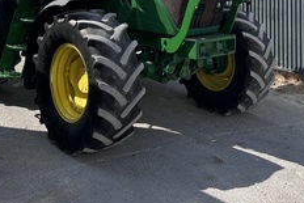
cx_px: 178
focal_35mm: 59
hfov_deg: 33.8
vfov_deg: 21.3
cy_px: -43
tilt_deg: +0.4
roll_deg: -0.1
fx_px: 499
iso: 80
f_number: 1.78
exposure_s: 1/4348
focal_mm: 6.86
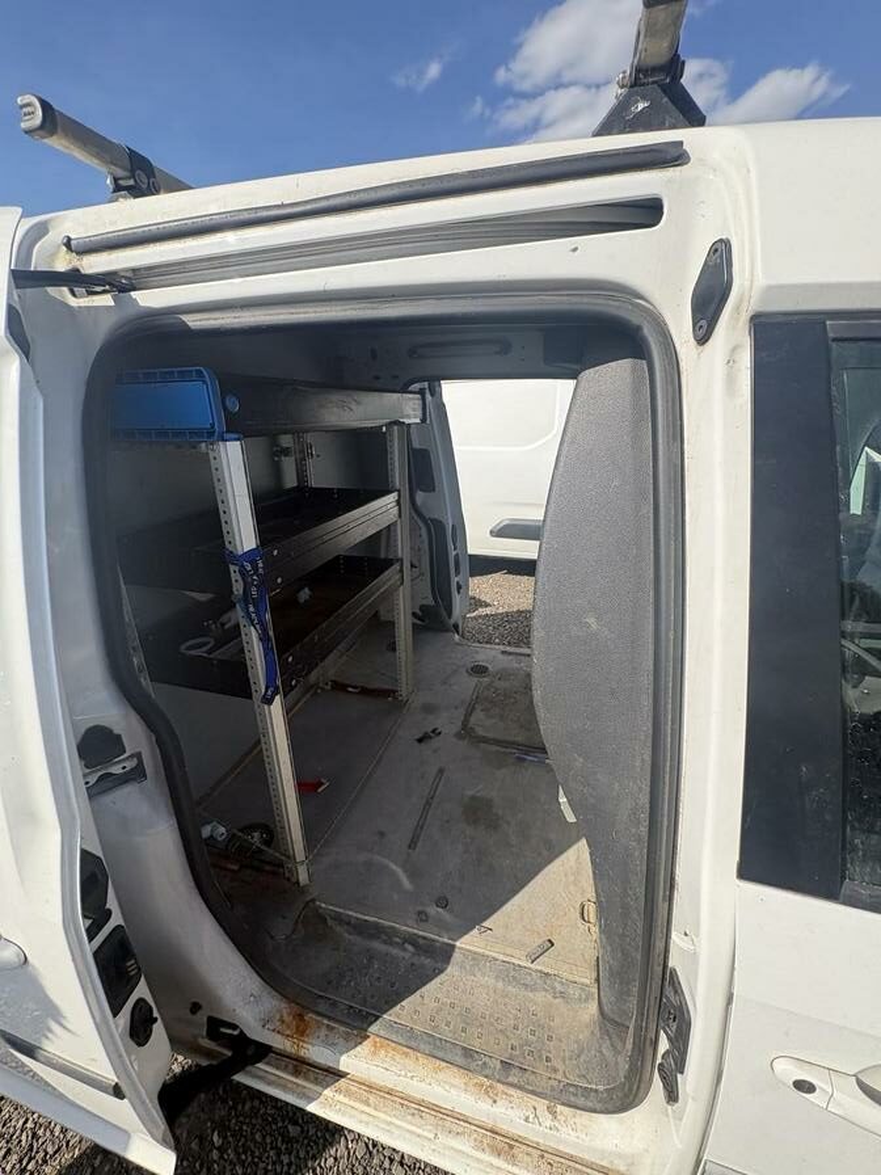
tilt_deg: -18.3
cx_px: 440
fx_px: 475
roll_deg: +1.1
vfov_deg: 102.1
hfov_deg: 85.7
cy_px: 588
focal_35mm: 14
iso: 64
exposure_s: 1/1020
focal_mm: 2.22
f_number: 2.2
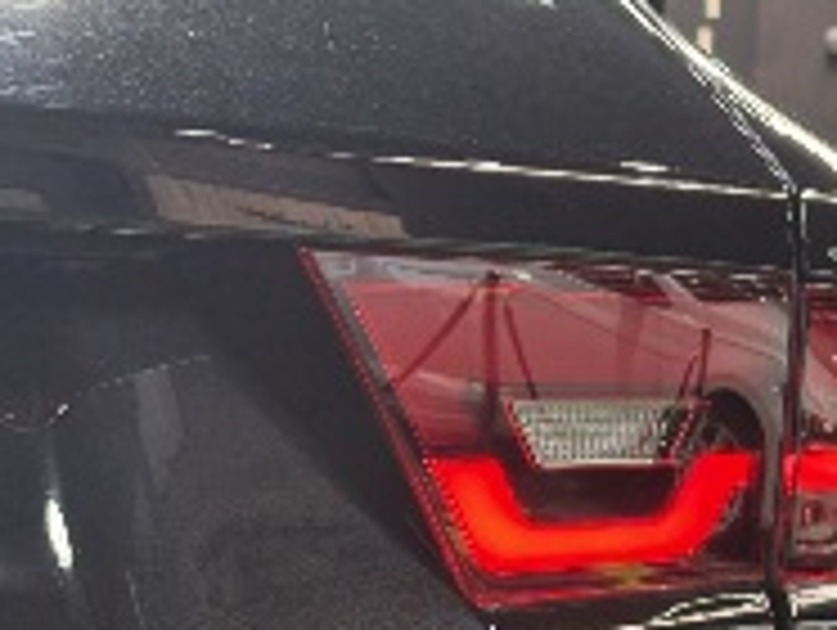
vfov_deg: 12.6
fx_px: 2808
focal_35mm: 116
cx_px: 549
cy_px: 626
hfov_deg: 16.9
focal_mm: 5.96
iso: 100
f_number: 1.6
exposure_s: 1/100
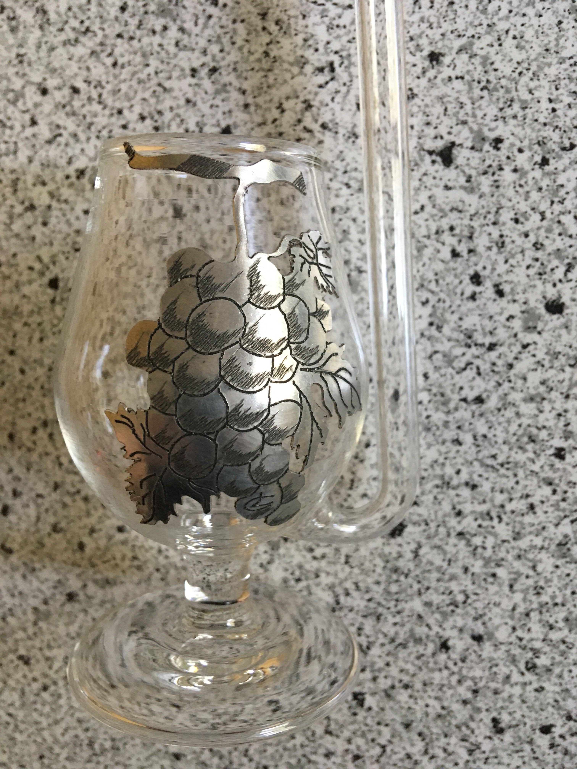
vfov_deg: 61.7
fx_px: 645
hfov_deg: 48.2
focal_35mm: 29
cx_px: 288
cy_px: 384
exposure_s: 1/33
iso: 200
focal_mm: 4.15
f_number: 2.2
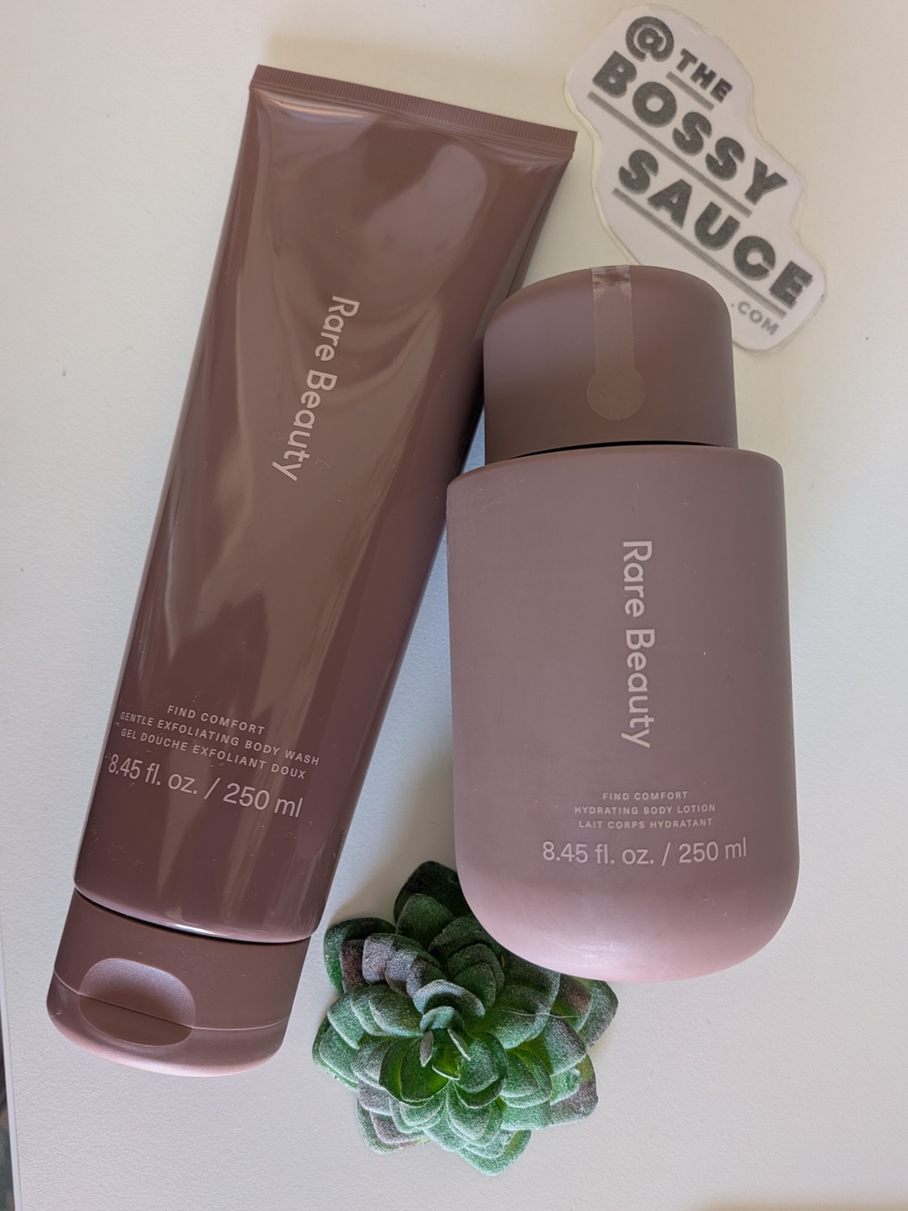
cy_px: 606
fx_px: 839
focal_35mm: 24
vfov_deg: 71.6
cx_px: 454
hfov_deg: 56.8
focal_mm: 4.53
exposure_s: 1/24
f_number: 1.7
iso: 116
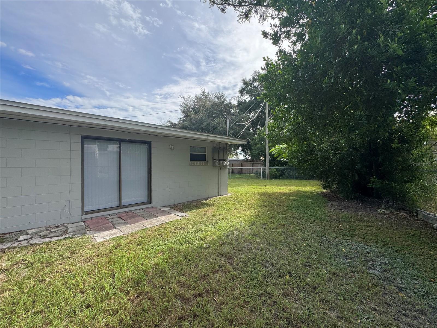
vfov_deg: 85.7
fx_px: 177
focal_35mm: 14
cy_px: 164
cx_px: 218
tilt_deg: -0.3
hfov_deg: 102.1
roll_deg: +0.5
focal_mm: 2.22
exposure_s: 1/1395
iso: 50
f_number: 2.2
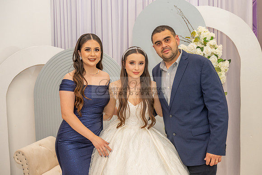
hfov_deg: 43.6
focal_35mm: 45
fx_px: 328
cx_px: 131
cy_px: 88
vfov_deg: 29.9
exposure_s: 1/160
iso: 640
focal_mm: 45
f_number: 3.5
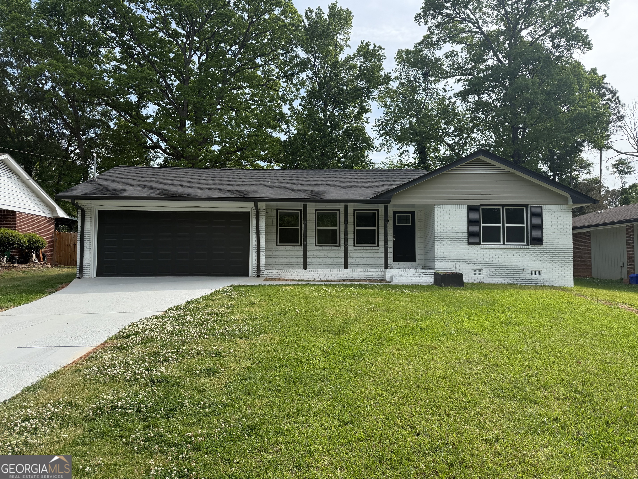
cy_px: 240
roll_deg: +0.0
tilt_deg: +3.4
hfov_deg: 71.6
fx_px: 442
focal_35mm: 24
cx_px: 319
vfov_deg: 56.8
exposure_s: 1/3145
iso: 100
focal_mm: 6.76
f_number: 1.78
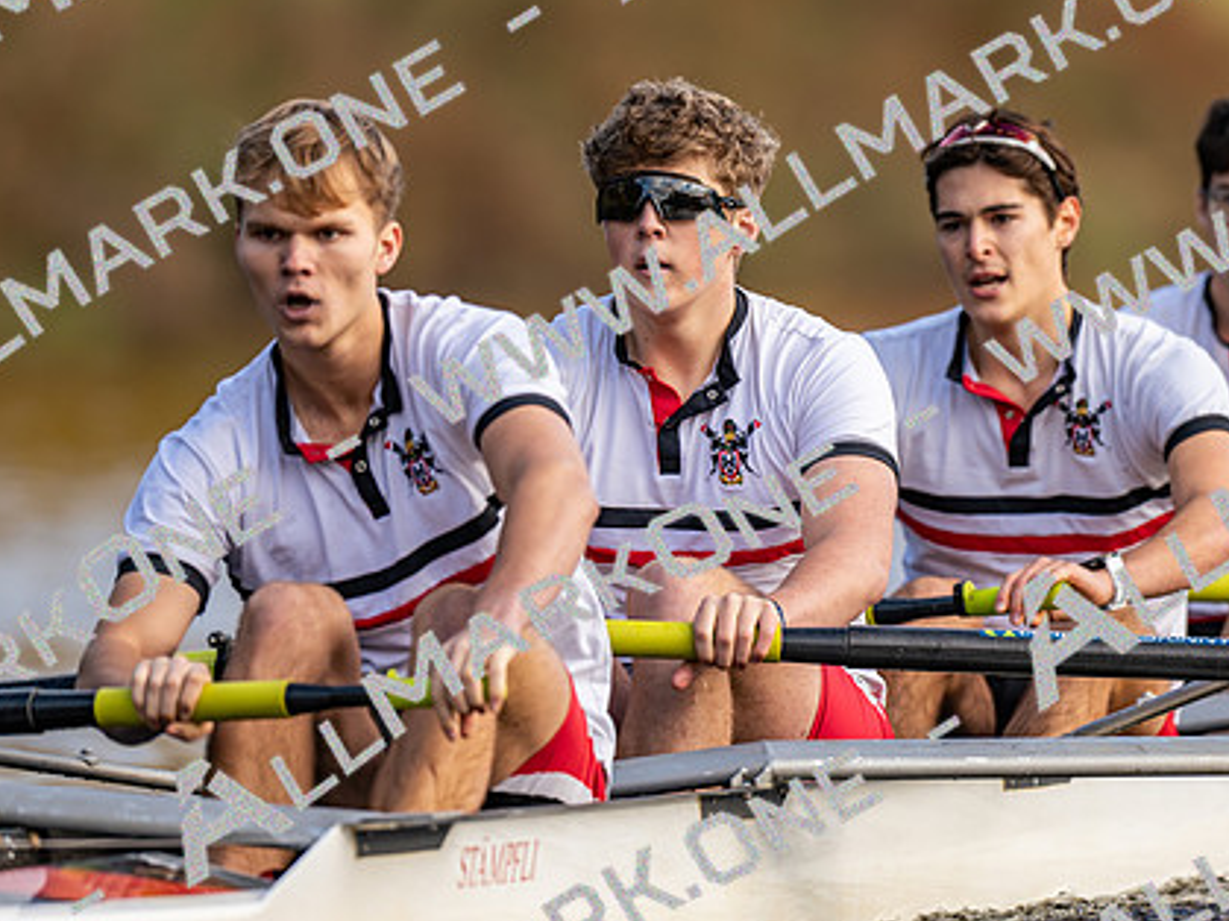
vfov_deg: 1.9
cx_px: 771
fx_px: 28359
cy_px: 433
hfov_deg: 2.5
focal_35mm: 799
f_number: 4
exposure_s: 1/2500
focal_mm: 600
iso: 900
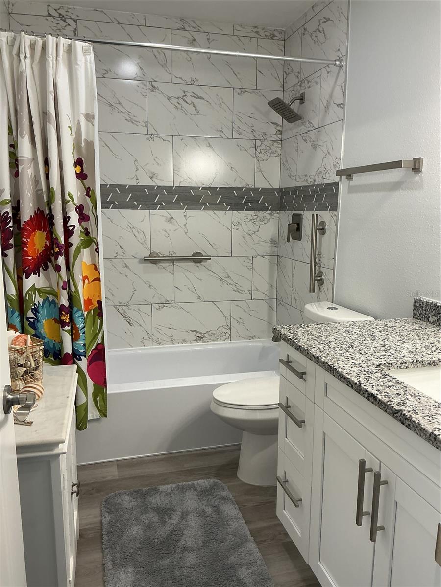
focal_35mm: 29
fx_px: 493
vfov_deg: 61.7
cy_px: 294
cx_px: 220
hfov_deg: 48.2
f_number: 1.8
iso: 40
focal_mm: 3
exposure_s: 1/60
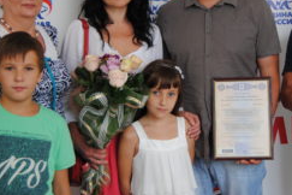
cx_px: 166
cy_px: 70
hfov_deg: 28.0
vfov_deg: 18.9
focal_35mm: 72
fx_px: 584
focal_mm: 26
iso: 200
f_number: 4
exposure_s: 1/40
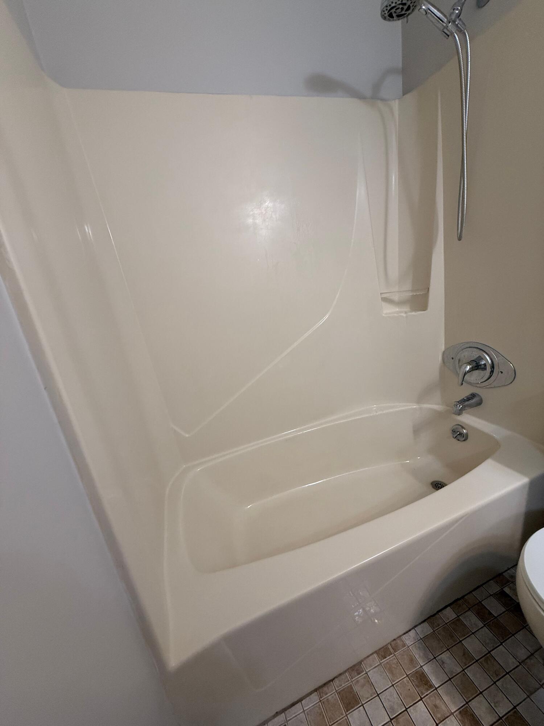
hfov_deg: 85.7
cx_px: 272
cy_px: 363
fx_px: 293
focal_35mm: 14
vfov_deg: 102.1
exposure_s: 1/120
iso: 320
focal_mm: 2.22
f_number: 2.2
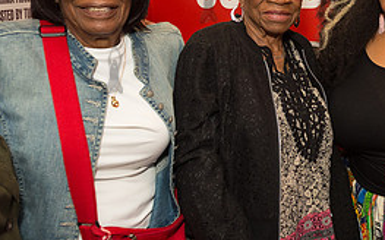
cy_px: 68
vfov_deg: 23.8
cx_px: 397
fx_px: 566
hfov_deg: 33.8
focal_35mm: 54
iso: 2000
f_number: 4
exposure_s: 1/500
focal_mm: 24
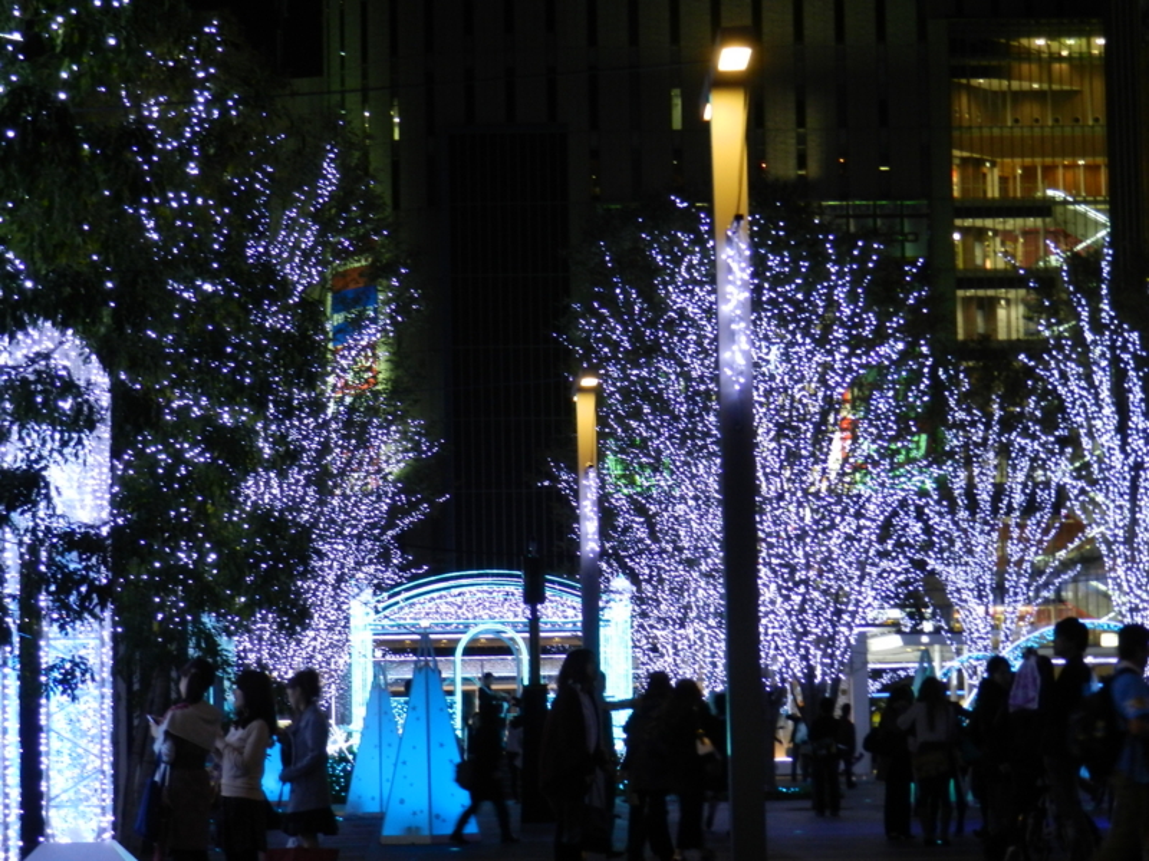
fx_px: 3319
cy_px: 430
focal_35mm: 100
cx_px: 574
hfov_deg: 19.6
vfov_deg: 14.8
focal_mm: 17.7
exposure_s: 1/20
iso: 400
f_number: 4.6
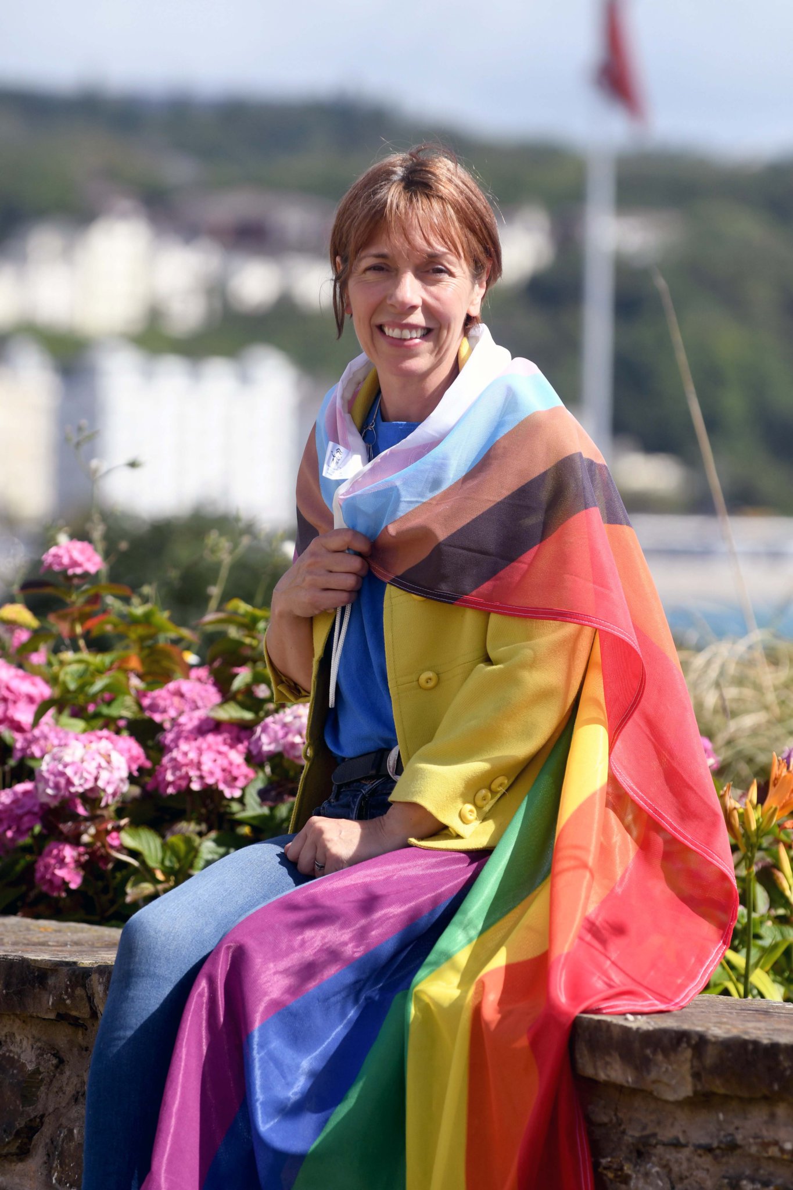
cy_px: 595
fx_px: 9418
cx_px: 396
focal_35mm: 285
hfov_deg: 4.8
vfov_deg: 7.2
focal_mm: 190
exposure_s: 1/1600
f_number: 4
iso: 250
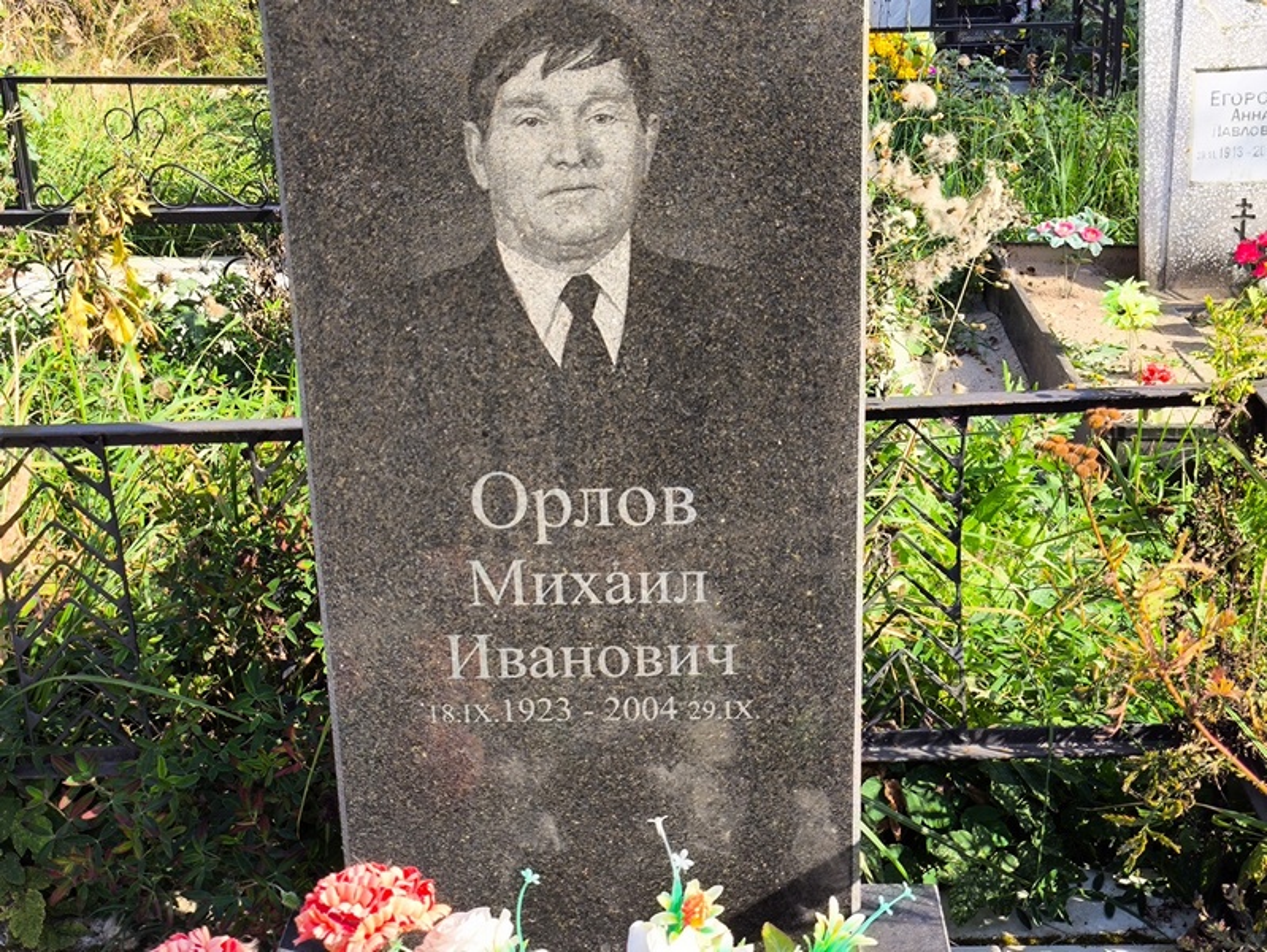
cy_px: 476
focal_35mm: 50
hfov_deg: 38.2
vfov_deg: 29.1
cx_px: 634
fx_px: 1831
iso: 50
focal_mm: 4.71
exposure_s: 1/705
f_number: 1.7
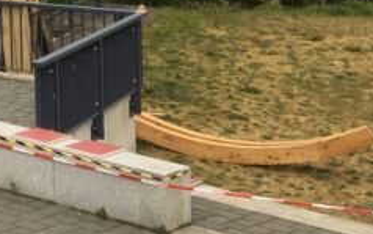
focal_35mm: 132
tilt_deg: -1.7
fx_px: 1342
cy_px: -187
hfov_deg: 13.5
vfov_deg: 9.5
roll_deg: +2.3
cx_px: -373
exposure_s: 1/509
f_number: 2.2
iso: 25
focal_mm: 4.15
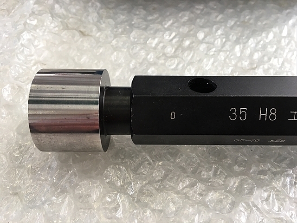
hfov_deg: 61.7
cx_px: 148
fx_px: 249
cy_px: 112
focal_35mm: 29
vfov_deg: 48.2
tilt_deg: -54.8
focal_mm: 4.15
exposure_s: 1/40
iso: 25
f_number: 2.2
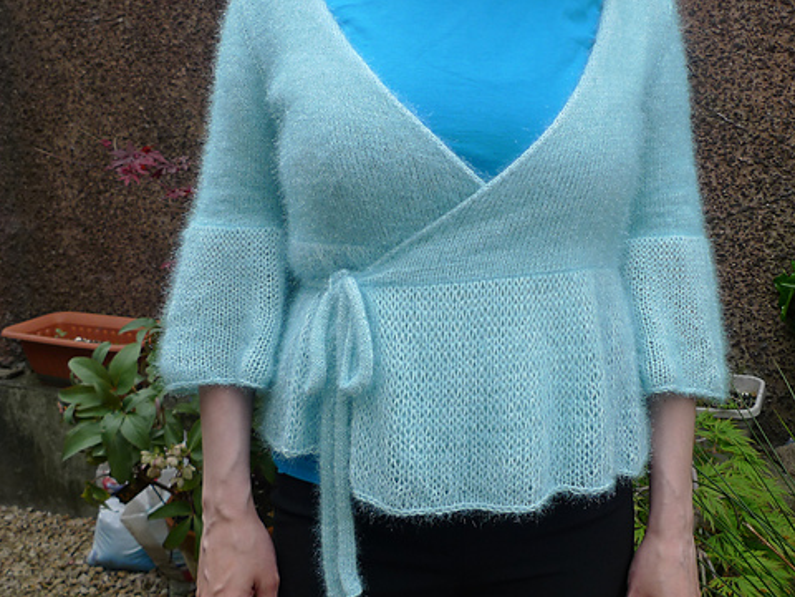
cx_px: 480
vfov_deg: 35.9
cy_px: 277
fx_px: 919
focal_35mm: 40
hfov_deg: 46.5
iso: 80
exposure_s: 1/500
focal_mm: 6.3
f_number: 2.8
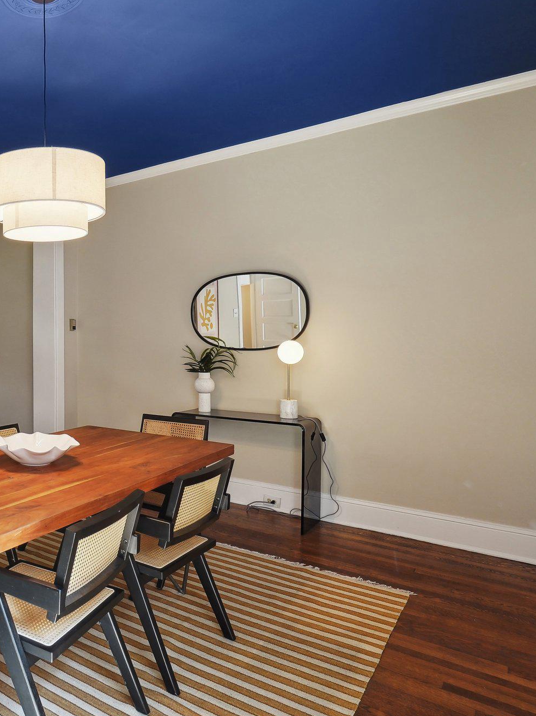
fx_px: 496
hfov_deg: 47.1
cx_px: -2
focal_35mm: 24
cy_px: 352
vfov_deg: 71.6
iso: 640
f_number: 5.6
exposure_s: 1/50
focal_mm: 16
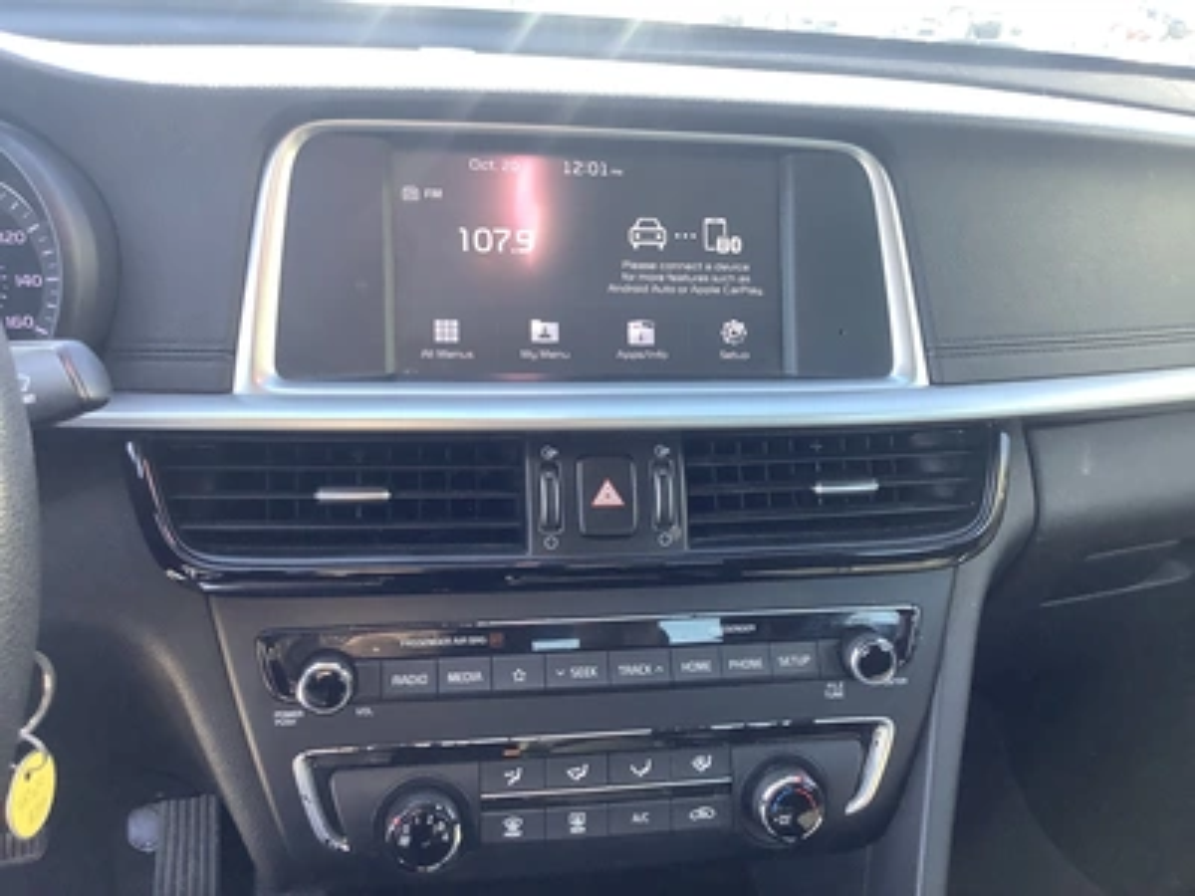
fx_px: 1070
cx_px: 598
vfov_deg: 45.4
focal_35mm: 31
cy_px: 448
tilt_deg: -24.0
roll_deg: -3.3
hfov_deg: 58.4
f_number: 2.4
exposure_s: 1/100
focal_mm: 3.3
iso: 100
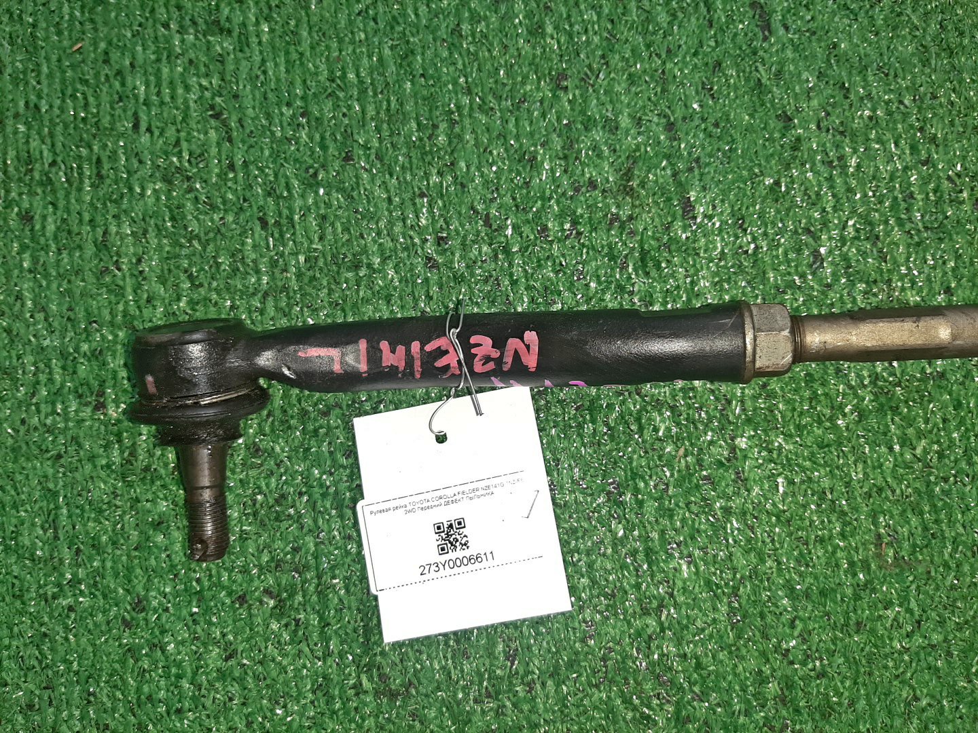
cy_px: 366
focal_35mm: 26
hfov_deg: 67.3
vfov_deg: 53.1
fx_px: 735
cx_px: 489
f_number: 1.7
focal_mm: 3.93
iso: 79
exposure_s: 1/50
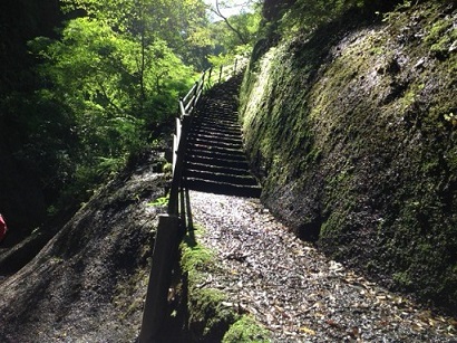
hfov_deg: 52.7
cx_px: 228
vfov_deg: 40.7
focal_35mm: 35
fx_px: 462
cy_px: 172
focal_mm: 4.28
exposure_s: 1/321
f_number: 2.4
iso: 50
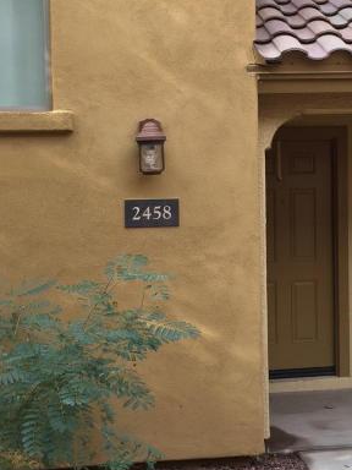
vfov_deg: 33.2
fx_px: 786
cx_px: 244
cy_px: 226
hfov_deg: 25.1
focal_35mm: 58
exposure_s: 1/269
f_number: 2.2
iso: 32
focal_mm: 4.15
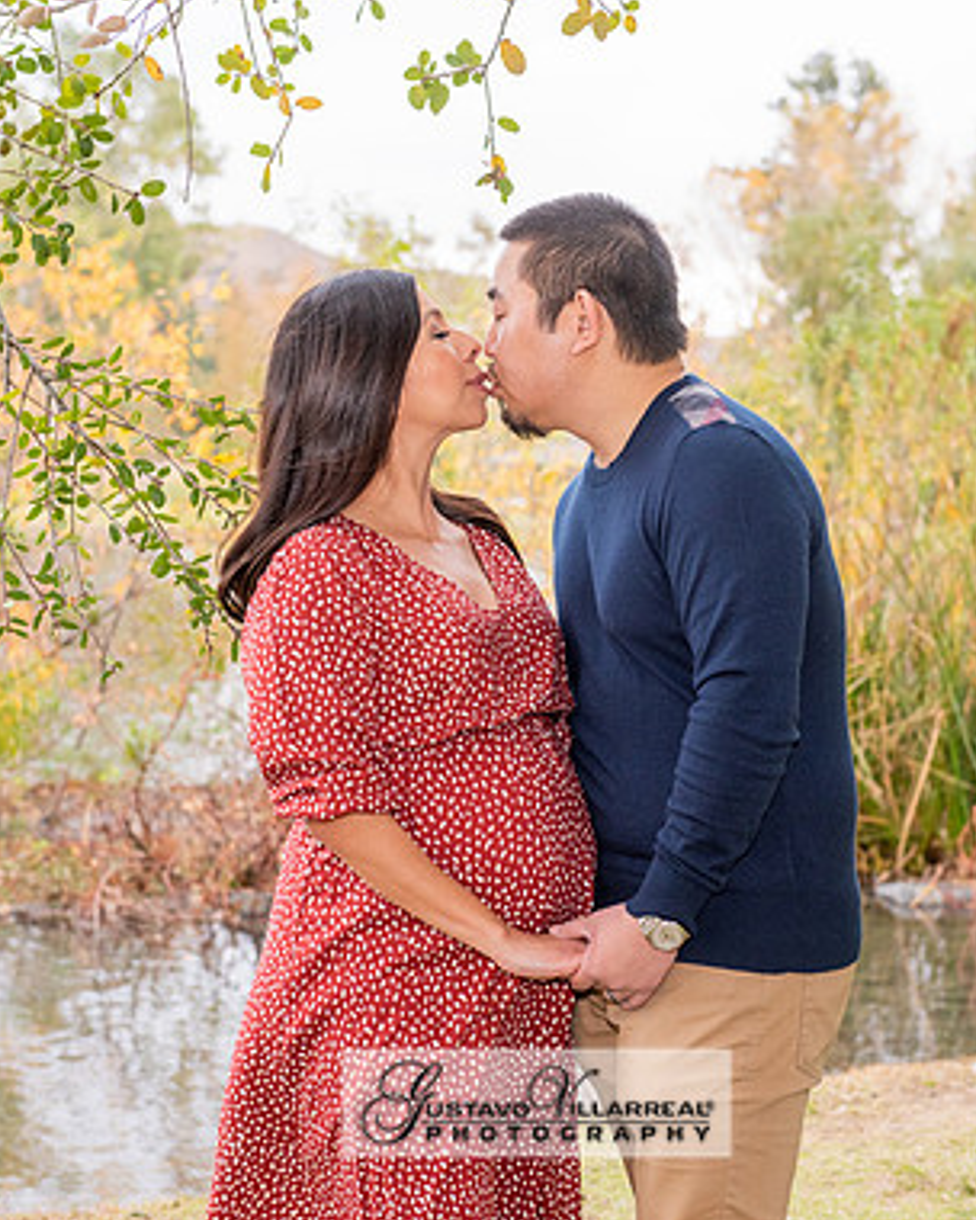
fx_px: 2997
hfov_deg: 18.5
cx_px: 536
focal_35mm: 83
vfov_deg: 23.0
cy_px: 605
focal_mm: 58
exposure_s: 1/125
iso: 800
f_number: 5
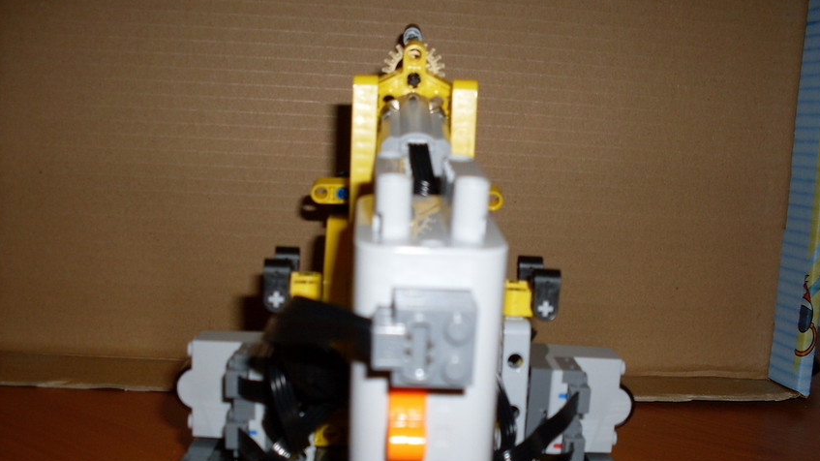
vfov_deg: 26.9
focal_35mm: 44
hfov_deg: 46.4
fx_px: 956
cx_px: 434
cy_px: 304
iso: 100
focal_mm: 6.3
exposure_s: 1/45
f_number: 2.8
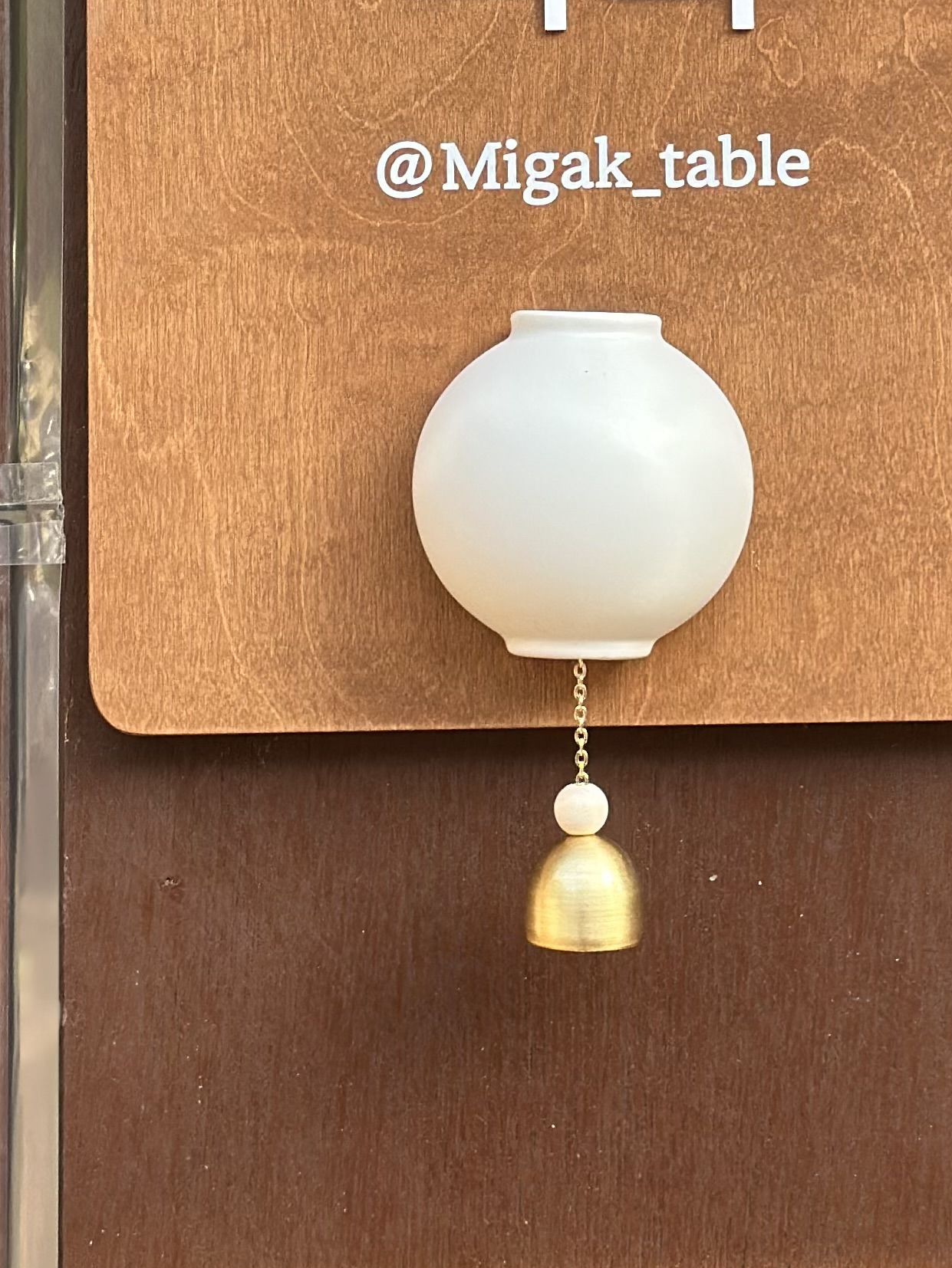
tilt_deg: +7.0
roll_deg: +0.5
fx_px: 4289
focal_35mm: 117
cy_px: 11
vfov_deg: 16.5
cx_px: 595
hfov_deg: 12.7
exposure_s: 1/392
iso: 80
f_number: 1.78
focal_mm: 6.86
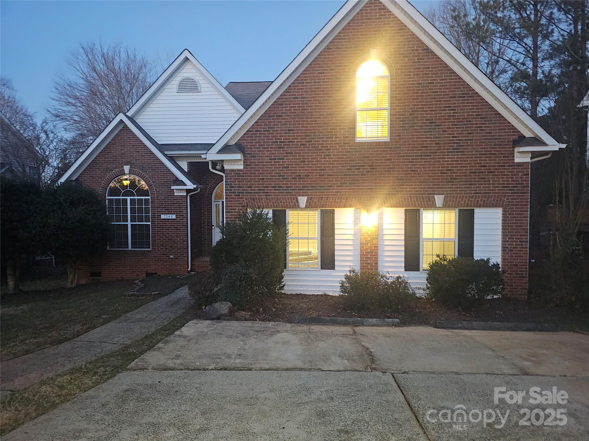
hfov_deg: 73.9
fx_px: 391
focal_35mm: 23
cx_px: 294
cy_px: 220
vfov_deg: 58.9
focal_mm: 6.3
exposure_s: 1/9.99
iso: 320
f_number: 1.7
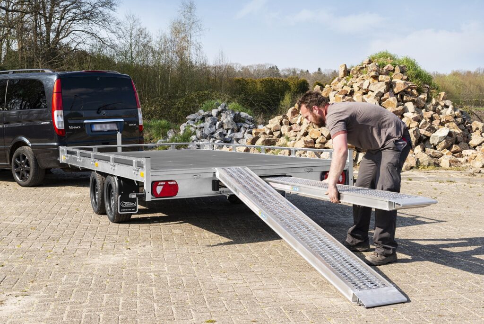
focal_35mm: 46
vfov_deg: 29.3
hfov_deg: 42.7
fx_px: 619
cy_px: 162
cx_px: 242
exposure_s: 1/400
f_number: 8
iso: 250
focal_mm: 46
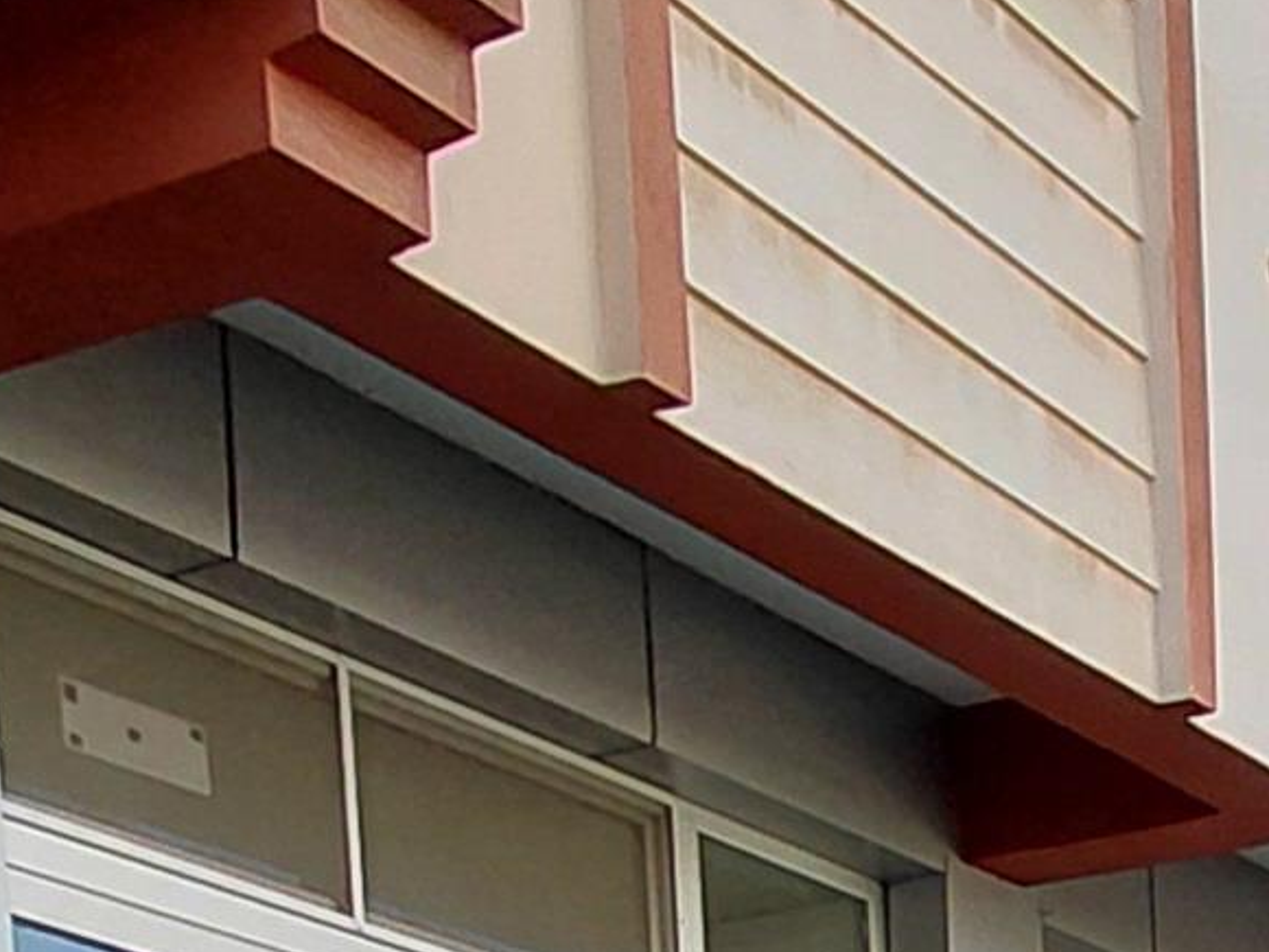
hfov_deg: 20.0
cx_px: 1656
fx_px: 3299
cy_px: 2348
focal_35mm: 90
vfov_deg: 12.5
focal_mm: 1.64
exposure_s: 1/323
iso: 40
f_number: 2.2
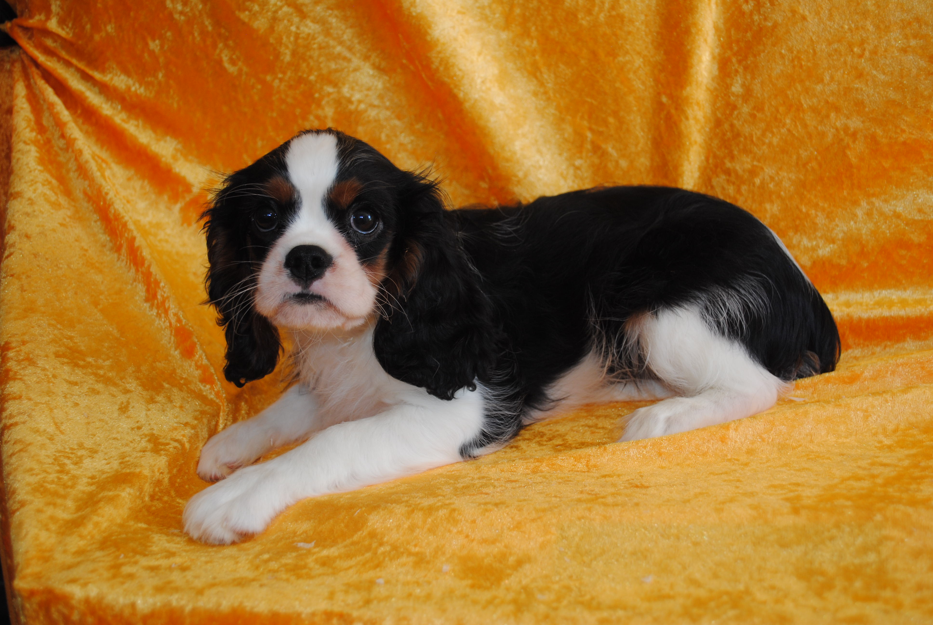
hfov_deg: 49.5
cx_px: 466
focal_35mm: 39
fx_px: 1012
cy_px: 312
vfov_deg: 34.3
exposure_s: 1/60
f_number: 4.2
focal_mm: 26
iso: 200
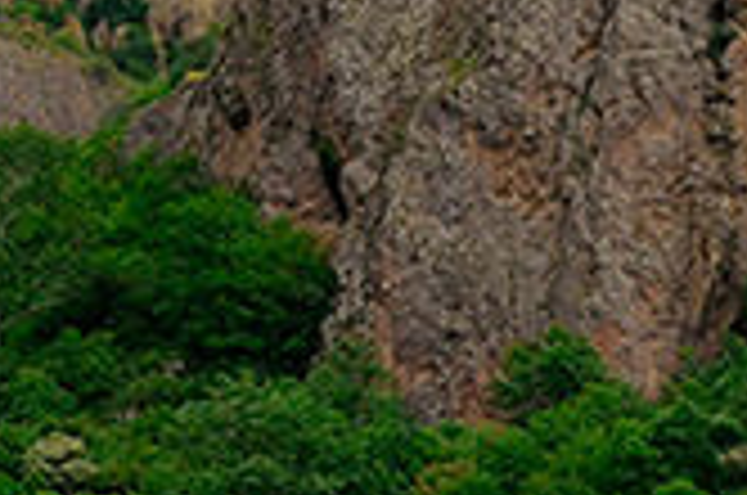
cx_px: -486
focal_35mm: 146
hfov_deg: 13.1
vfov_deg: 9.3
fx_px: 3024
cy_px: 101
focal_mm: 18
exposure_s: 1/160
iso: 200
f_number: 6.3
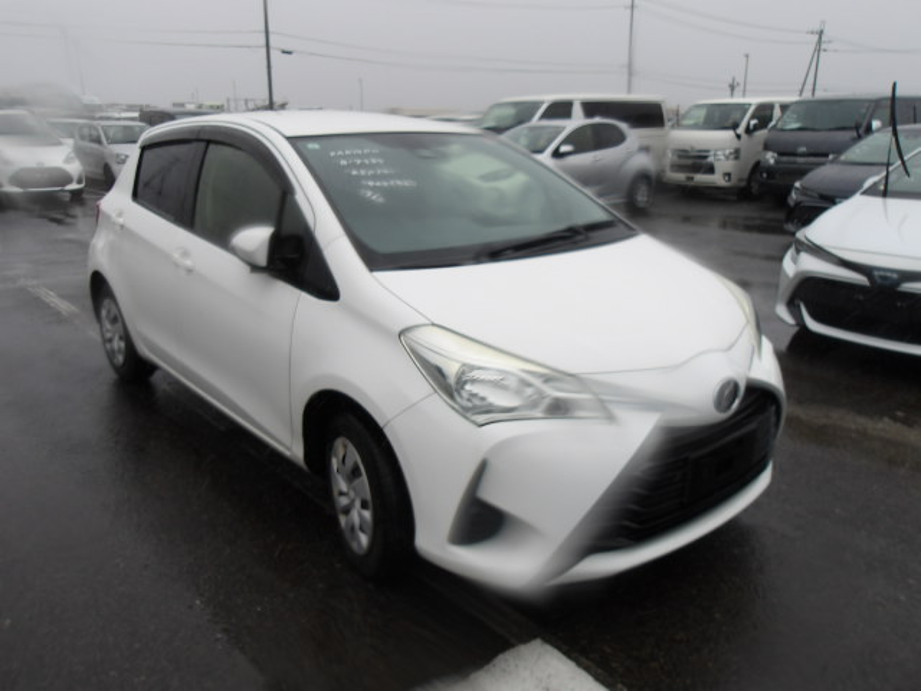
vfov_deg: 51.4
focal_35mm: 27
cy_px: 346
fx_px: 718
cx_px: 460
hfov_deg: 65.3
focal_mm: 4.9
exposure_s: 1/383
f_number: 3
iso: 100
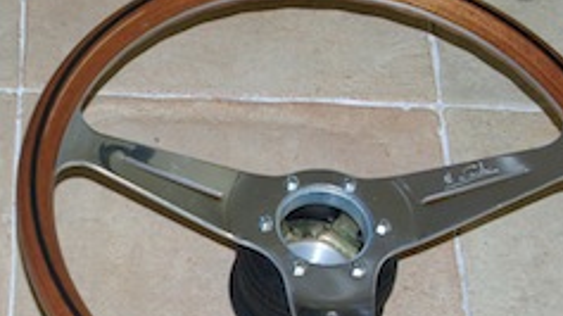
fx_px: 1775
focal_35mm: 119
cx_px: -7
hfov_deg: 17.6
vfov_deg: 10.2
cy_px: 210
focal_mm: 28
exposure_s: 1/45
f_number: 8
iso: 800
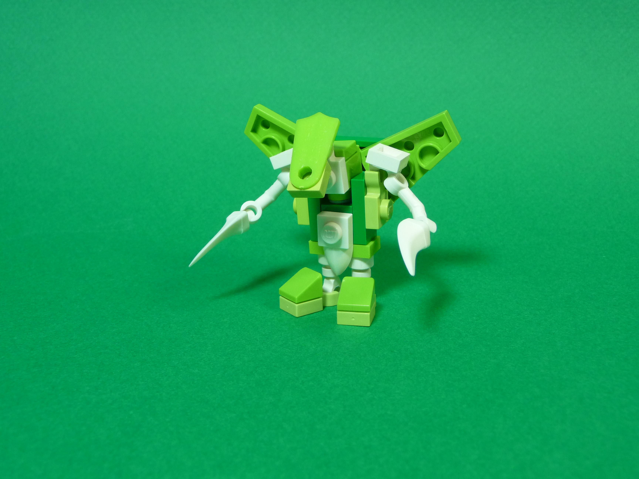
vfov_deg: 36.0
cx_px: 320
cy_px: 240
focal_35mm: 40
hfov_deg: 46.8
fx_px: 738
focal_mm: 6.7
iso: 200
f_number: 3.9
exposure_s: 1/30
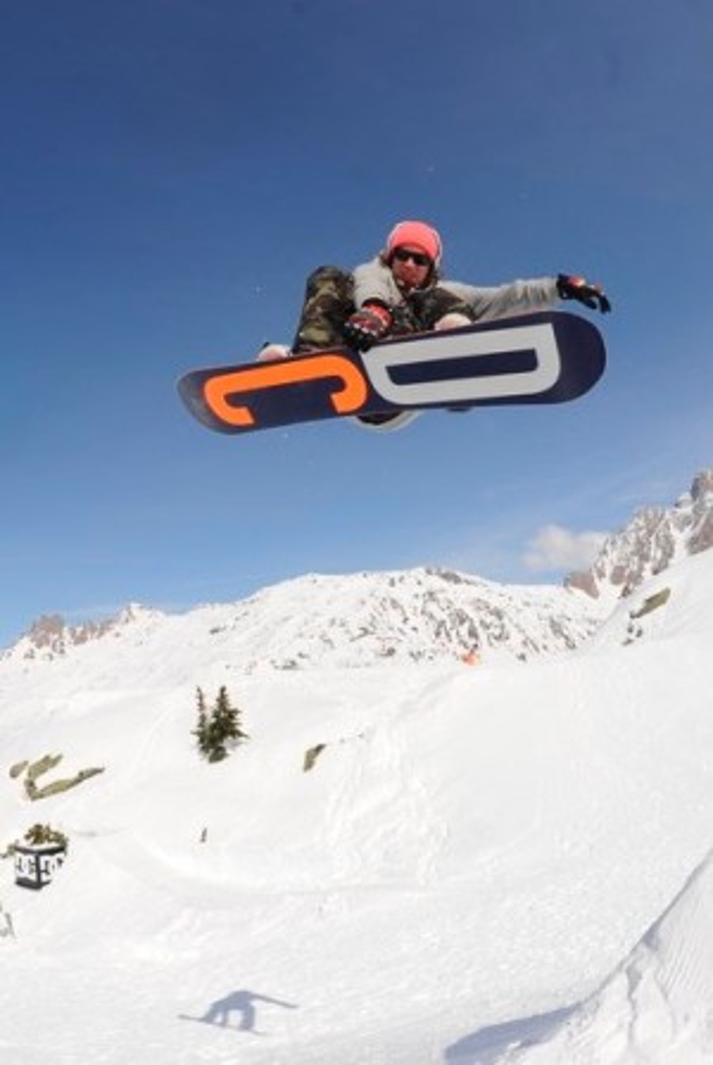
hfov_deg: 73.9
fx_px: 474
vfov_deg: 96.7
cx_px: 356
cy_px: 532
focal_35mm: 16
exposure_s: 1/1600
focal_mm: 16
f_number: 7.1
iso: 250
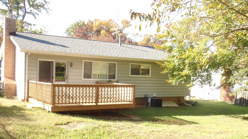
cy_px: 85
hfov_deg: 52.8
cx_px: 125
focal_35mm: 38
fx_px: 250
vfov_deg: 31.1
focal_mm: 6.07
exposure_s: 1/100
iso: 64
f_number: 3.5
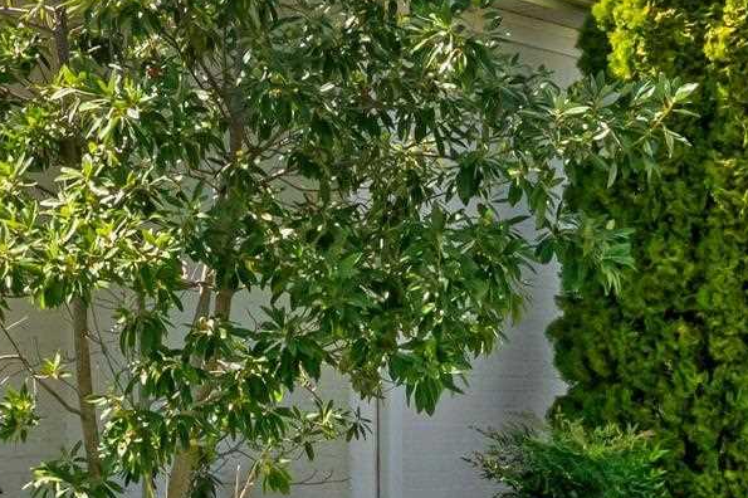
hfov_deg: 18.1
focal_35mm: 113
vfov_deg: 12.1
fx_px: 2342
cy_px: 118
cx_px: 297
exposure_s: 1/640
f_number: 8
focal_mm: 14.9
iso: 320
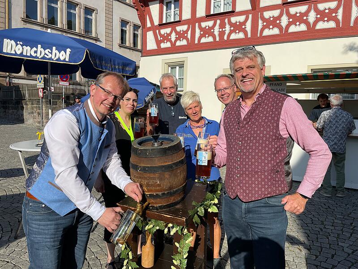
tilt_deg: -4.5
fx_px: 269
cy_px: 134
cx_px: 179
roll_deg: -1.1
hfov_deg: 67.3
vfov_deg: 53.1
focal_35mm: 26
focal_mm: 4.2
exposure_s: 1/3125
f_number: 1.6
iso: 32
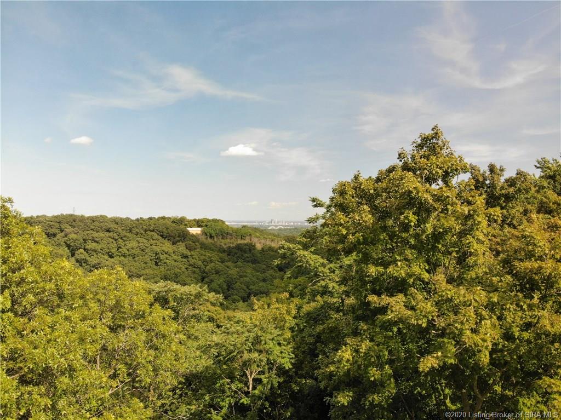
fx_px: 389
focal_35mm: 24
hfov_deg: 71.6
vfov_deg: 56.8
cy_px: 210
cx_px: 280
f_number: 2.8
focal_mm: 4.5
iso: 100
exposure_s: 1/30
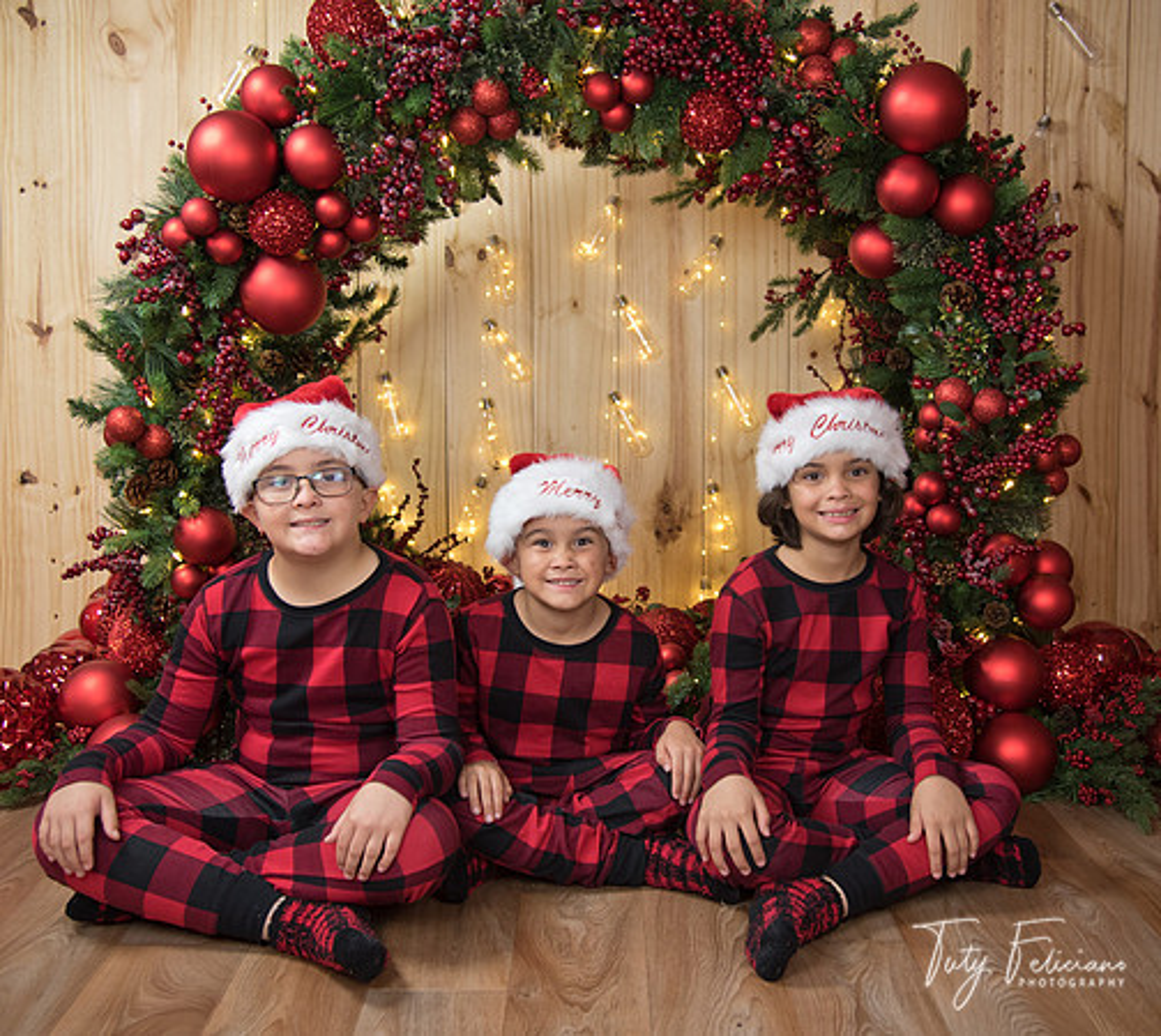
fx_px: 1467
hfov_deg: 43.1
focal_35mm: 41
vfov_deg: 38.9
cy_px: 518
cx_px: 630
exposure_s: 1/60
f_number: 4
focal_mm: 34
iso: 1000
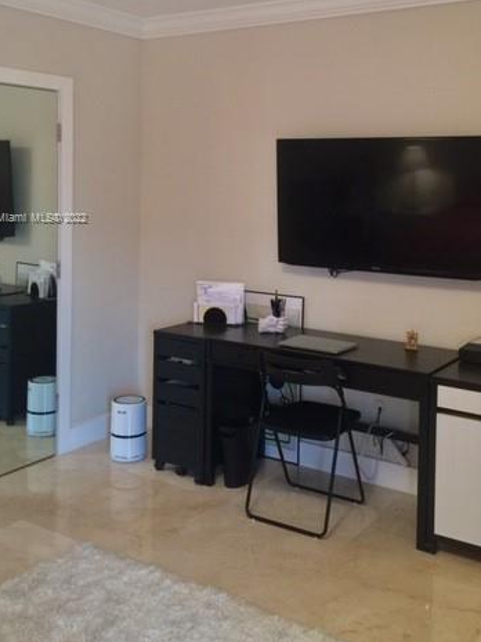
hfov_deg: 35.9
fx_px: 741
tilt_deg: -1.6
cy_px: 219
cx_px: 260
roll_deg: -0.6
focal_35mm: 40
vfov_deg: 46.1
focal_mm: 4.15
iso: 50
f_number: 2.2
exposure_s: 1/30
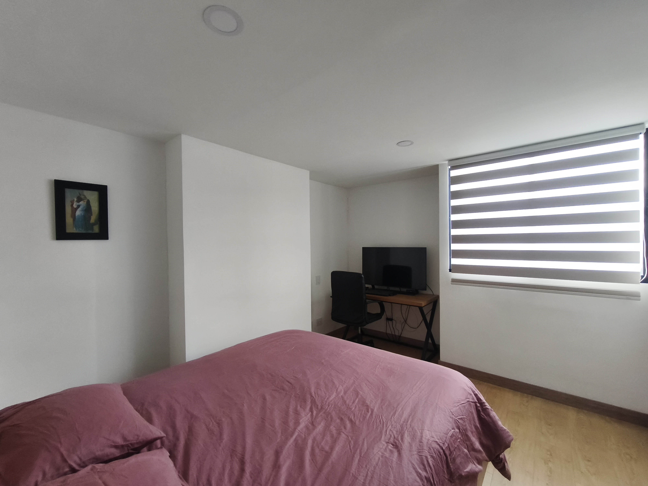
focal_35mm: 15
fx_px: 281
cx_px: 324
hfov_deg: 98.2
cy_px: 243
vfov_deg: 81.7
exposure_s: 1/60
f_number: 2.2
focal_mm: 1.91
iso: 200
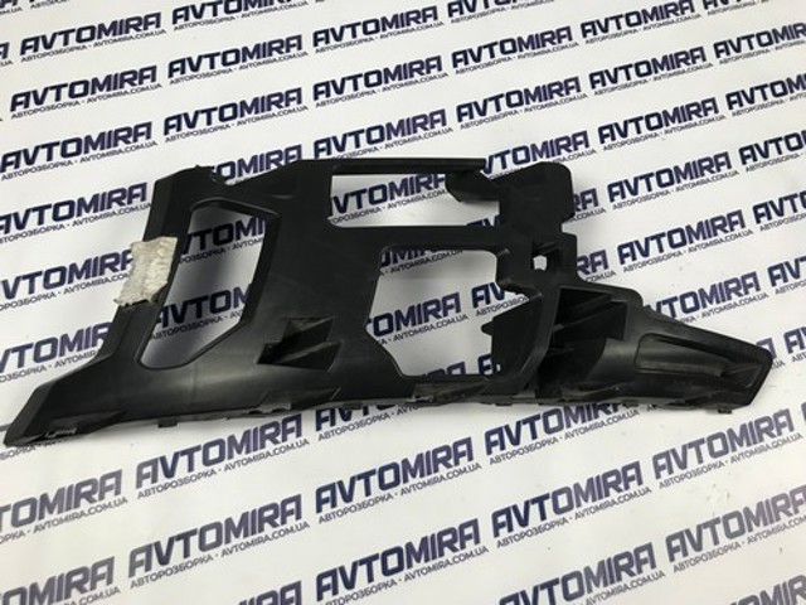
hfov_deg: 63.4
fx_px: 652
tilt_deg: -70.5
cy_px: 302
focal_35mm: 28
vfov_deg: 49.7
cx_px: 403
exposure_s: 1/33
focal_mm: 3.99
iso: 25
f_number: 1.8
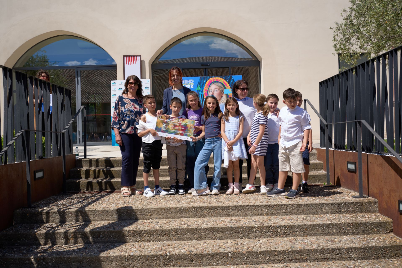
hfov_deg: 54.4
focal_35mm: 35
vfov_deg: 37.9
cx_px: 201
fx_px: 391
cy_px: 134
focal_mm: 35
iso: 64
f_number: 4
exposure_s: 1/1000
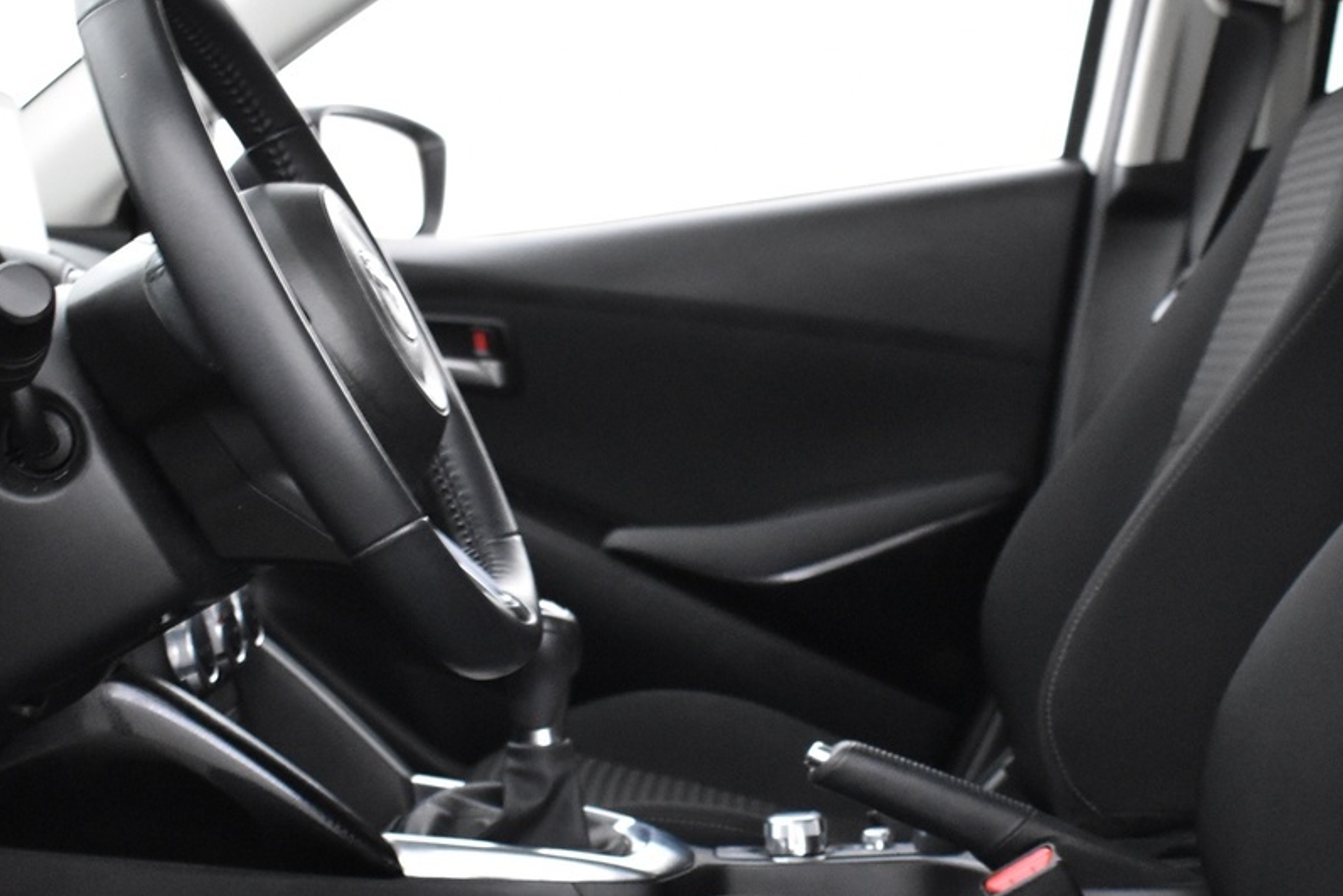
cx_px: 842
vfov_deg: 20.3
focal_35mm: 67
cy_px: 596
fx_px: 2500
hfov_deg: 29.9
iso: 3200
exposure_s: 1/25
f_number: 3.8
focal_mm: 22
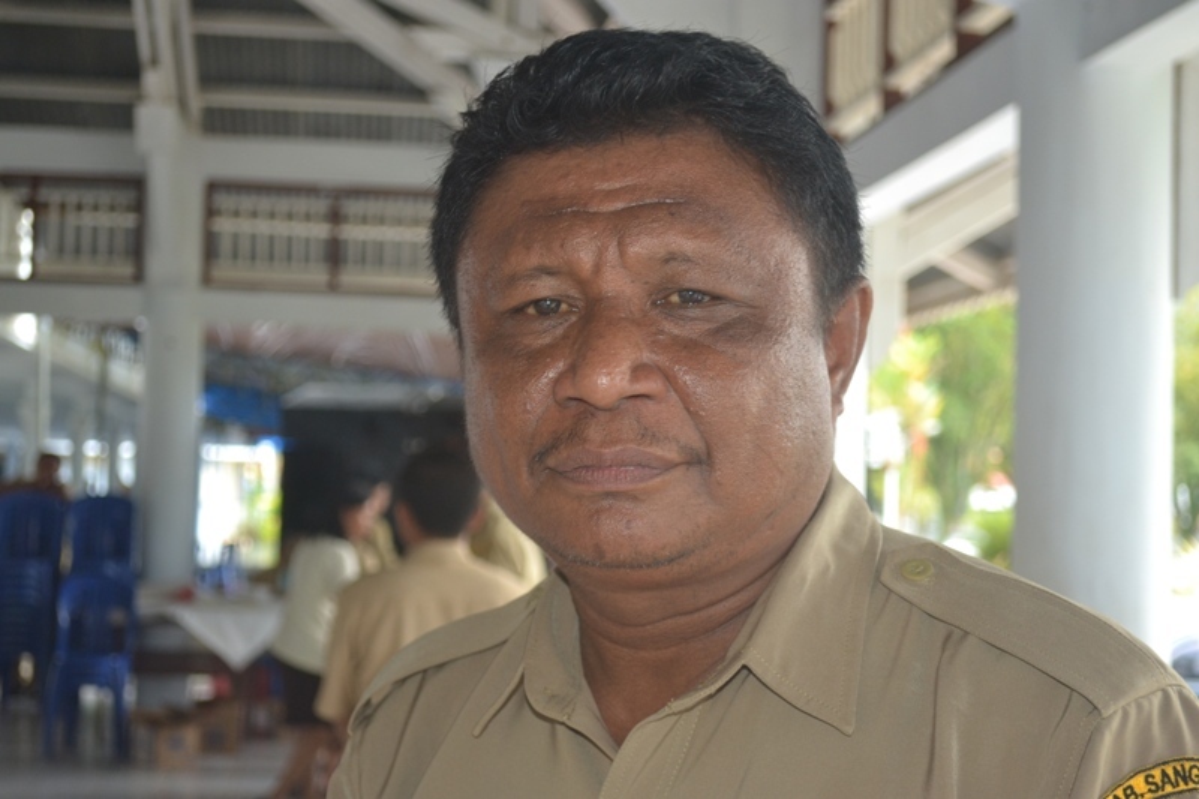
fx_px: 1998
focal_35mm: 60
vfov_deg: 22.6
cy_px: 400
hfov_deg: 33.4
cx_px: 600
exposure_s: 1/80
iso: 400
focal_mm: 40
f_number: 5.3
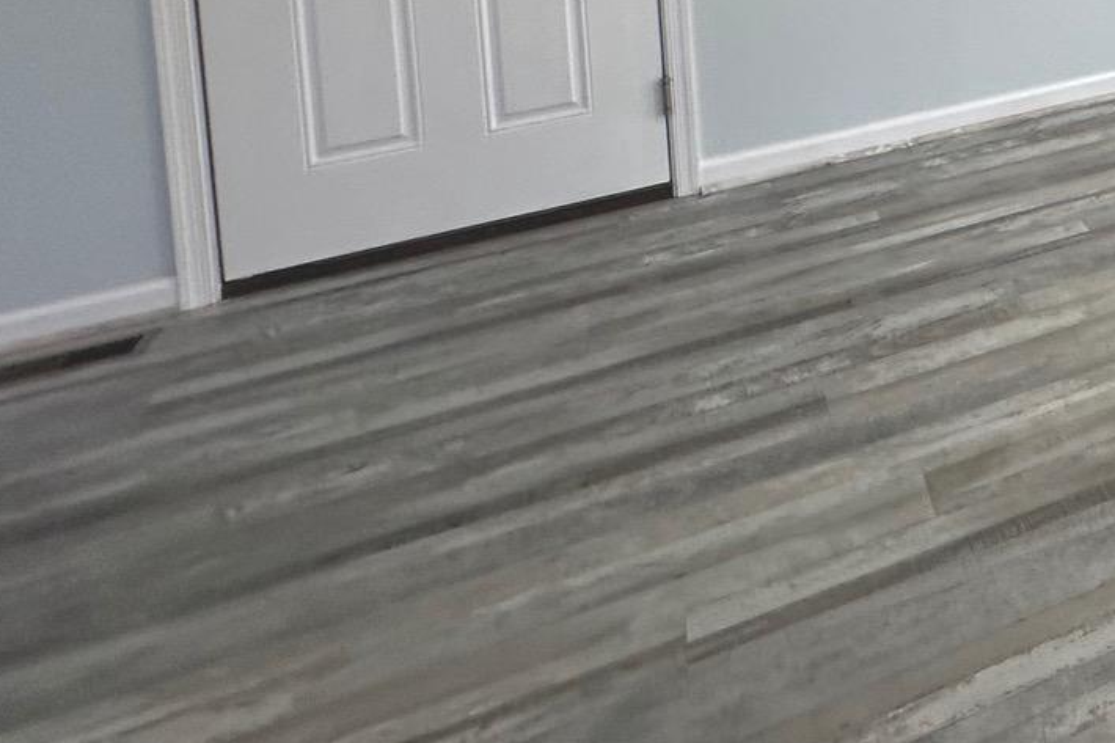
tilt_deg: -4.0
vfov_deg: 25.5
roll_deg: +1.4
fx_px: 1300
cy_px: -313
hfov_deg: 33.7
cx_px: 1446
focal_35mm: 42
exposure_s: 1/120
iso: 64
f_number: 2.2
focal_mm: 2.22
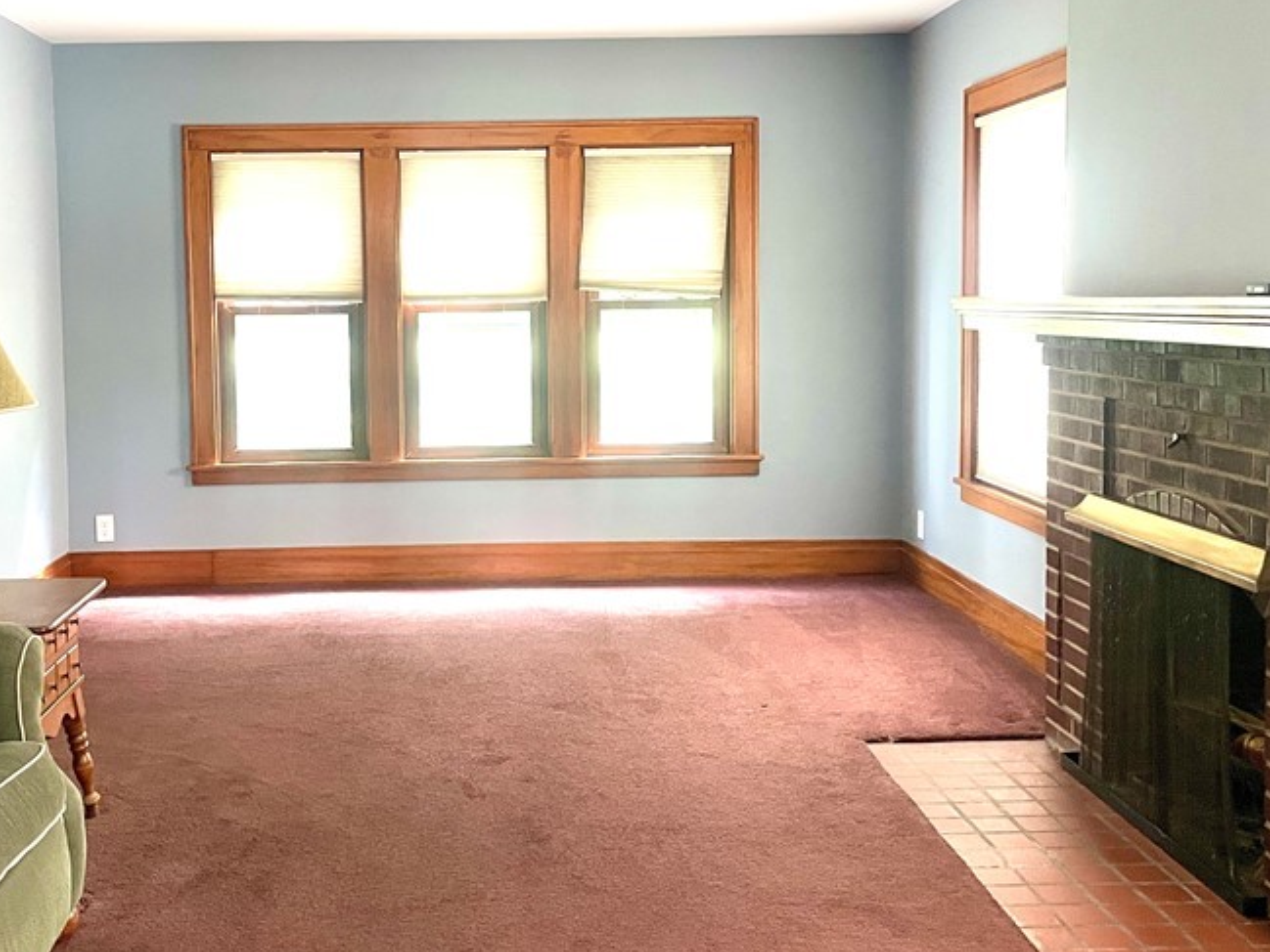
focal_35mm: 41
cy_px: 395
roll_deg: +1.5
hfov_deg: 45.5
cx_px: 493
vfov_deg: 35.1
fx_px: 1504
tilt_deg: -5.1
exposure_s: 1/60
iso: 200
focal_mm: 4.2
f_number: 1.6
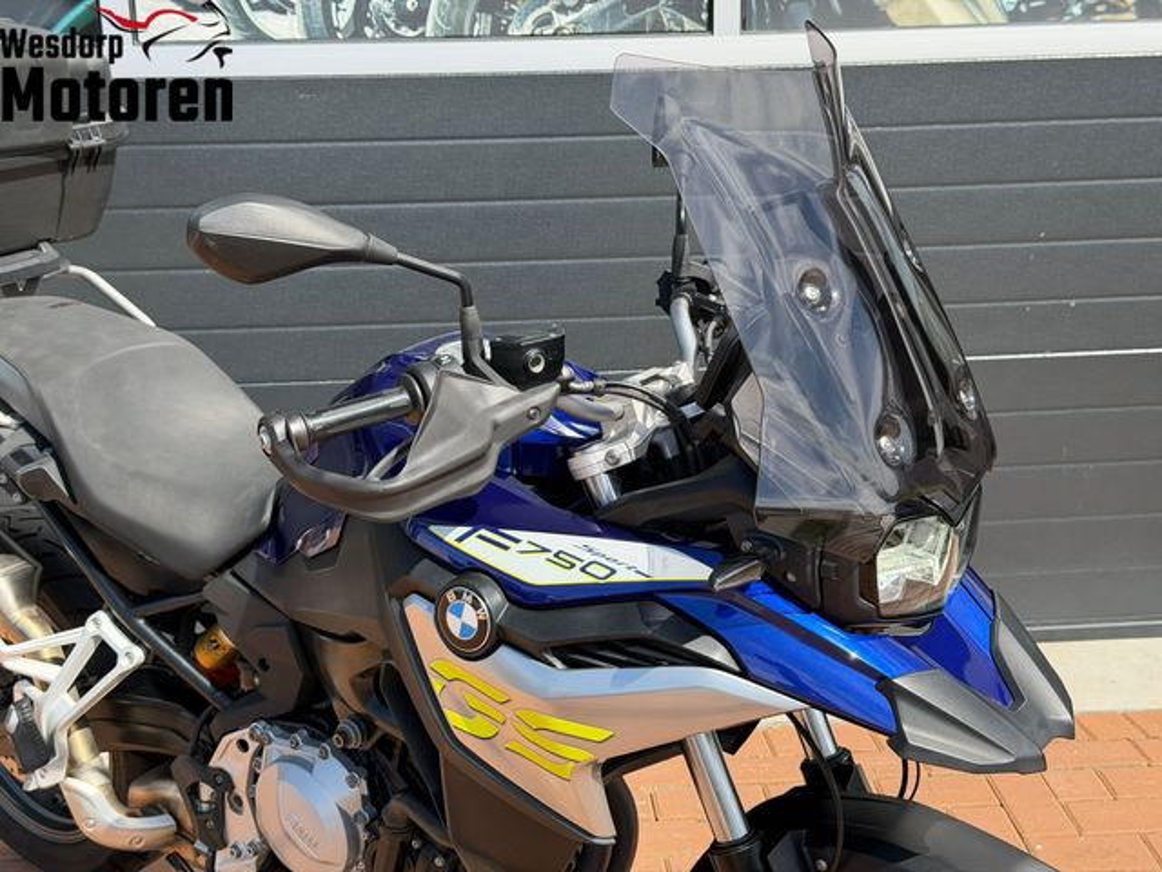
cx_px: 581
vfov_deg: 30.3
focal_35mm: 48
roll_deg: +0.2
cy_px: 436
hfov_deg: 39.7
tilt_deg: -18.4
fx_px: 1611
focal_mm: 6.76
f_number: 1.78
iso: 80
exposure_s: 1/2088
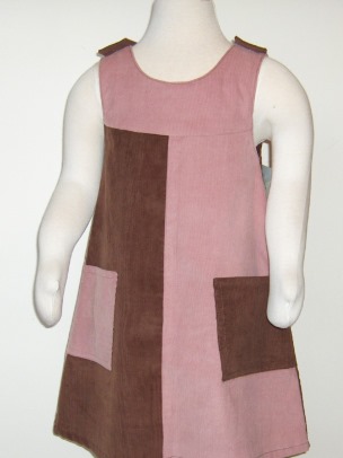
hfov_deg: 36.8
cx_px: 172
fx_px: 516
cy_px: 229
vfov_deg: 47.9
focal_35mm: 39
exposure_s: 1/60
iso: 100
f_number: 2.8
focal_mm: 8
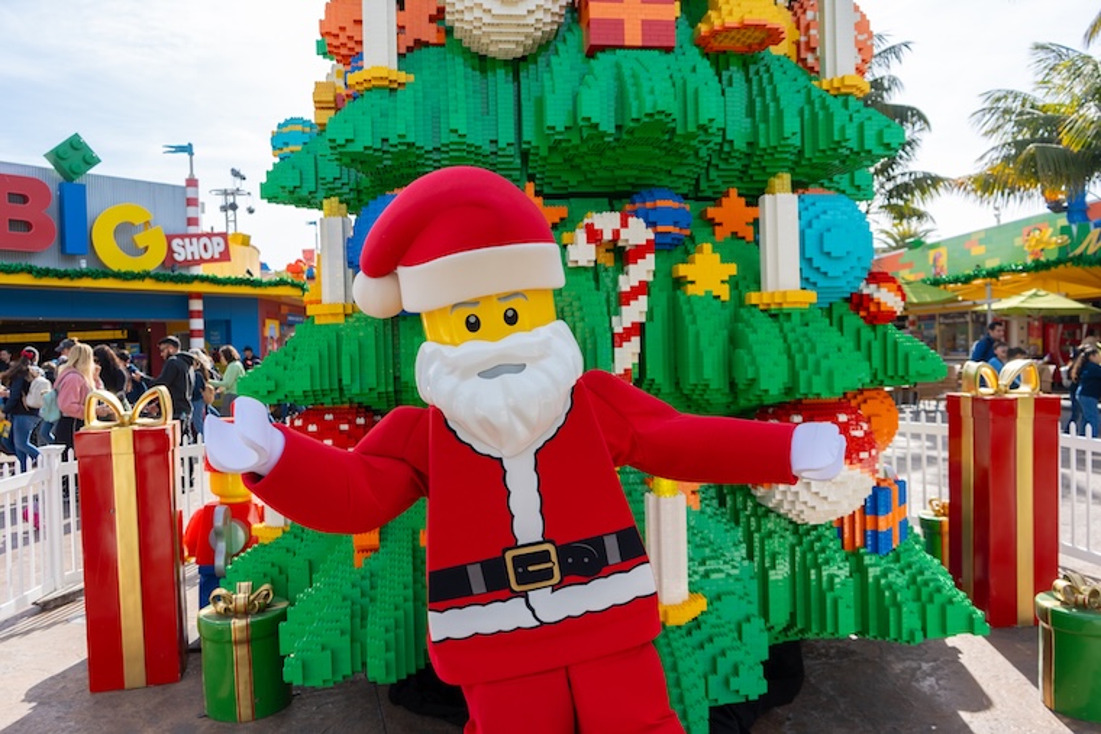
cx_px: 550
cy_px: 367
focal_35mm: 28
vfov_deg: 46.4
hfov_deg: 65.5
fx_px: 856
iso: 100
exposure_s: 1/320
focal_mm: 28
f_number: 5
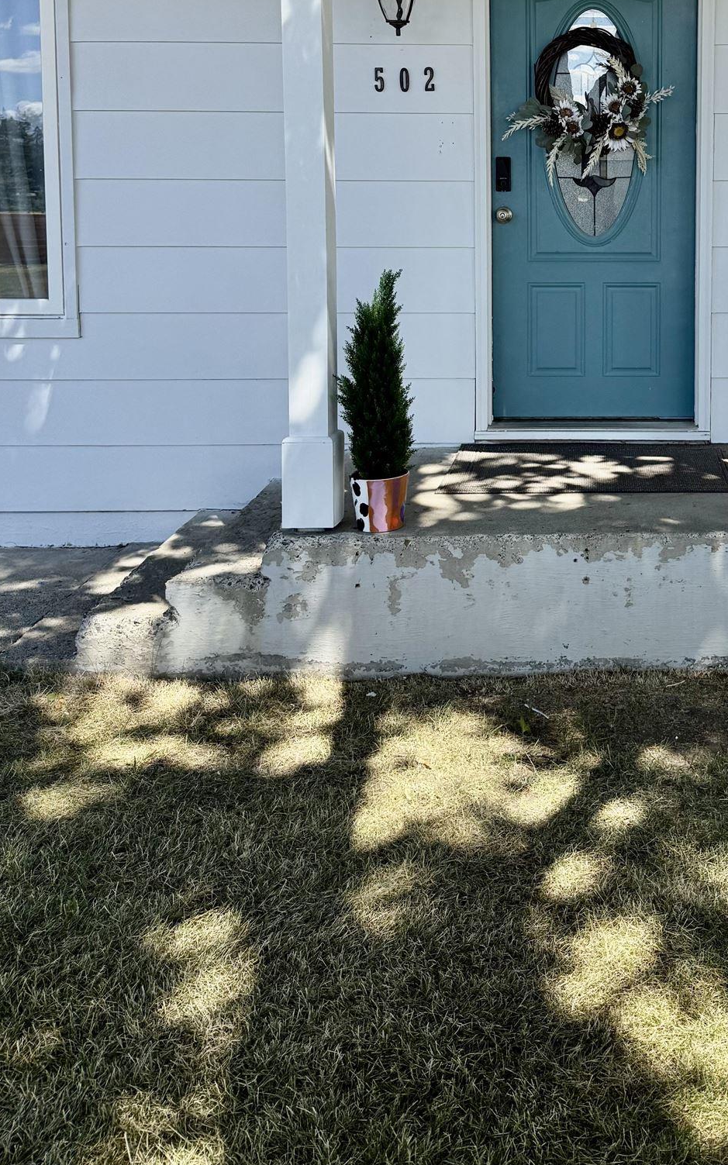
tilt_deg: -3.9
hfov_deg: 31.7
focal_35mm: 39
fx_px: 1238
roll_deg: -0.6
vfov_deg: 48.3
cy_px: 278
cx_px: 605
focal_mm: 6.76
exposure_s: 1/2000
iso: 100
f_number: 1.78
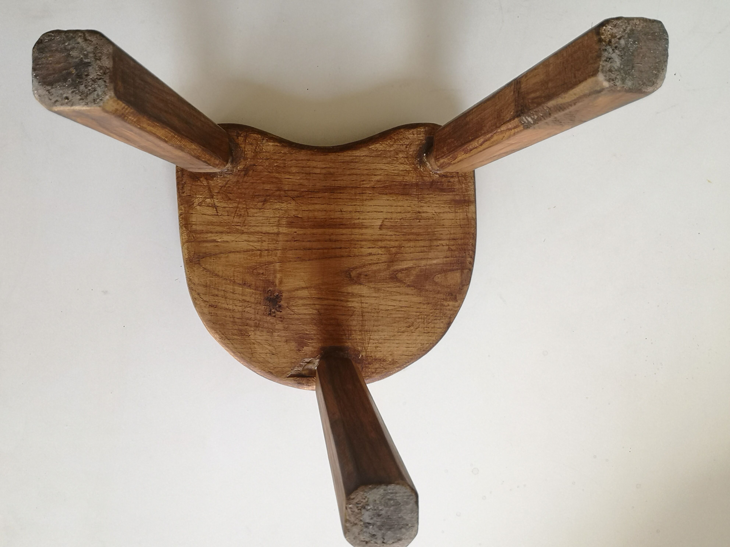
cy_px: 274
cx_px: 365
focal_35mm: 35
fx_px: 738
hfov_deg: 52.6
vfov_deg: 40.7
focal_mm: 3.95
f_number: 1.8
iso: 64
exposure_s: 1/100
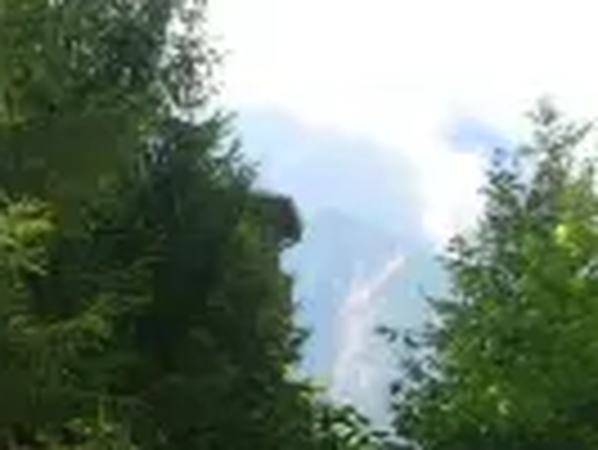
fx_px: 2732
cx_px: -315
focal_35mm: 158
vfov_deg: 9.4
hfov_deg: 11.9
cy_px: 266
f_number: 8.5
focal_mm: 5.8
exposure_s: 1/40
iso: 50
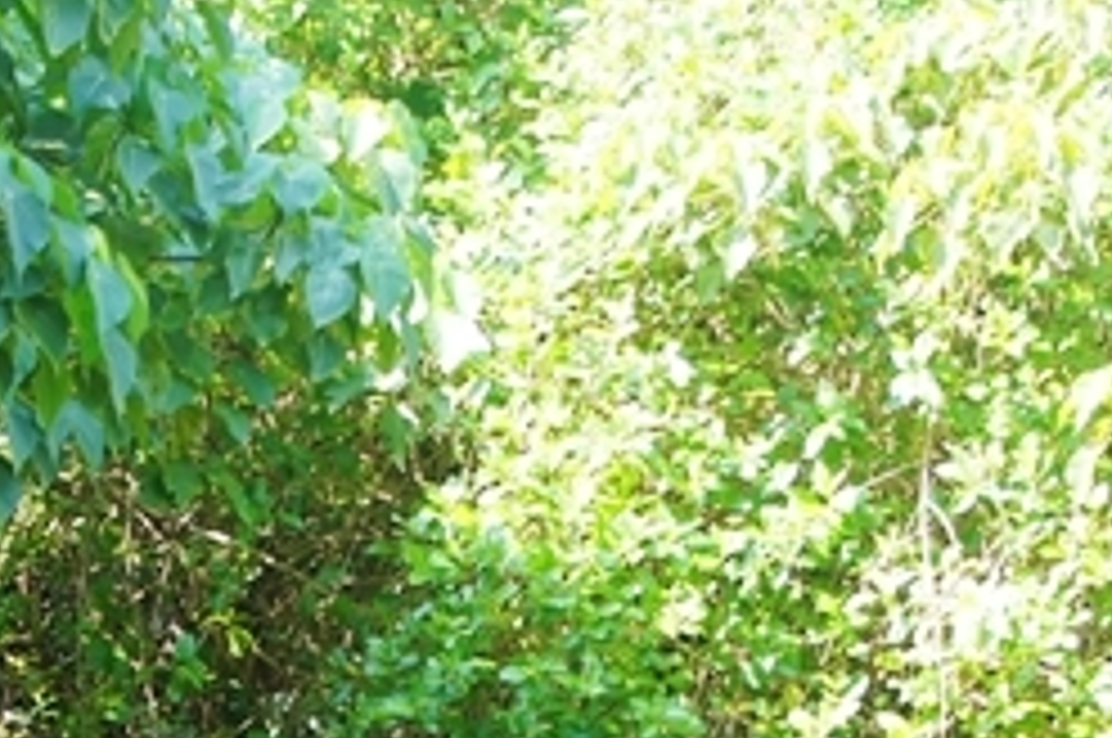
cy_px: 1033
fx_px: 3443
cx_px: 266
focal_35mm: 112
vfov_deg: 11.8
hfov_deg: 18.2
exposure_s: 1/160
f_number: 4
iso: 200
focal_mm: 23
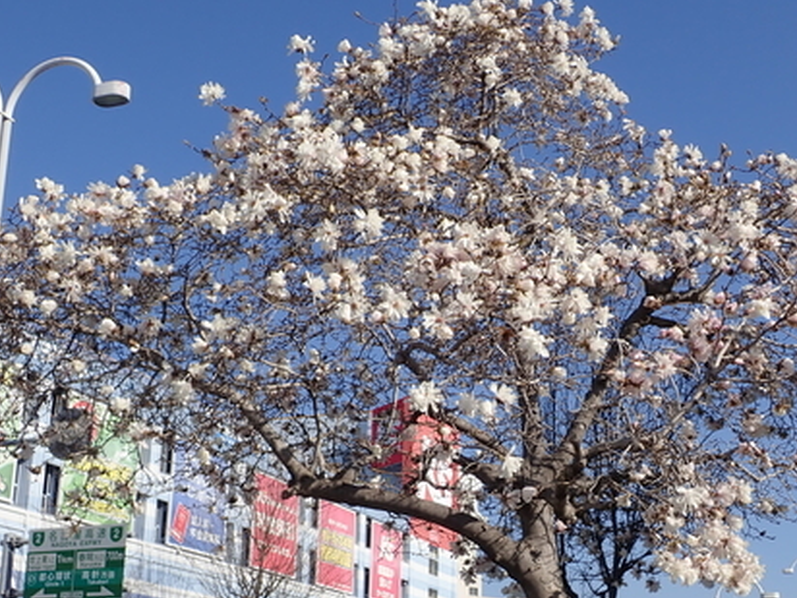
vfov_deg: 28.3
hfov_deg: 37.4
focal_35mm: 51
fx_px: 1174
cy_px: 412
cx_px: 464
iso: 100
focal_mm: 6.42
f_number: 10
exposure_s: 1/160
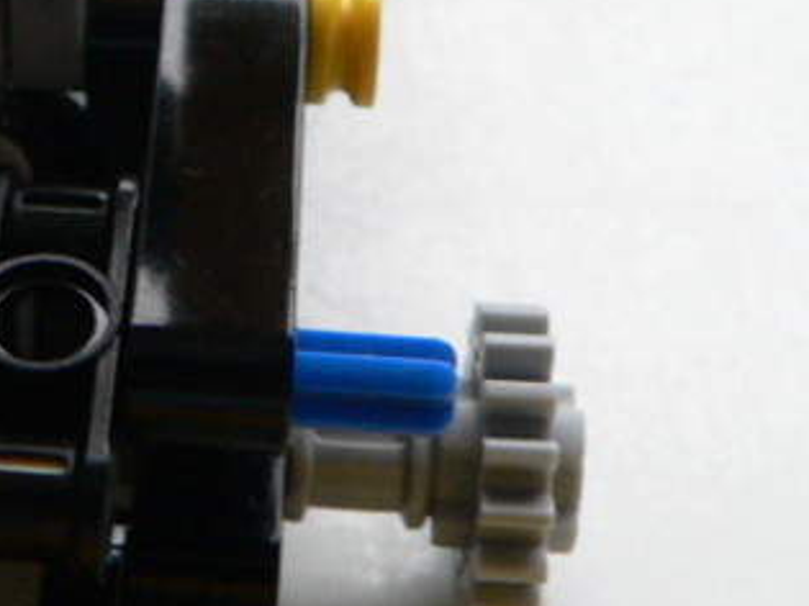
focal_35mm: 103
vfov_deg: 13.9
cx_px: 39
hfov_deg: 18.7
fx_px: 2406
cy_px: -117
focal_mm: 6
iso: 200
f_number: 2.8
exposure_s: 1/10
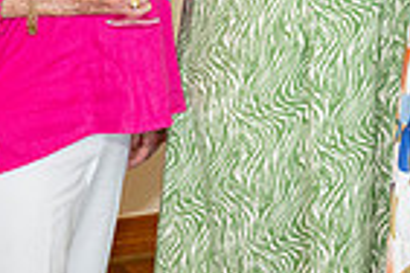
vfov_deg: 9.6
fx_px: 1572
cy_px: -141
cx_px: 430
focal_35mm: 138
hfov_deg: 14.6
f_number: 5.6
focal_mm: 33.5
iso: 800
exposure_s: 1/80
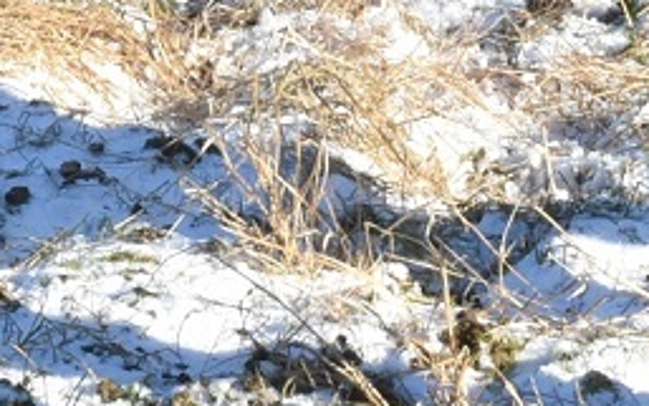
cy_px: -1006
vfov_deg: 2.7
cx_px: 646
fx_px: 8354
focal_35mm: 472
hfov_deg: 4.4
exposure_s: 1/320
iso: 2500
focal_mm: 62
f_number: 22
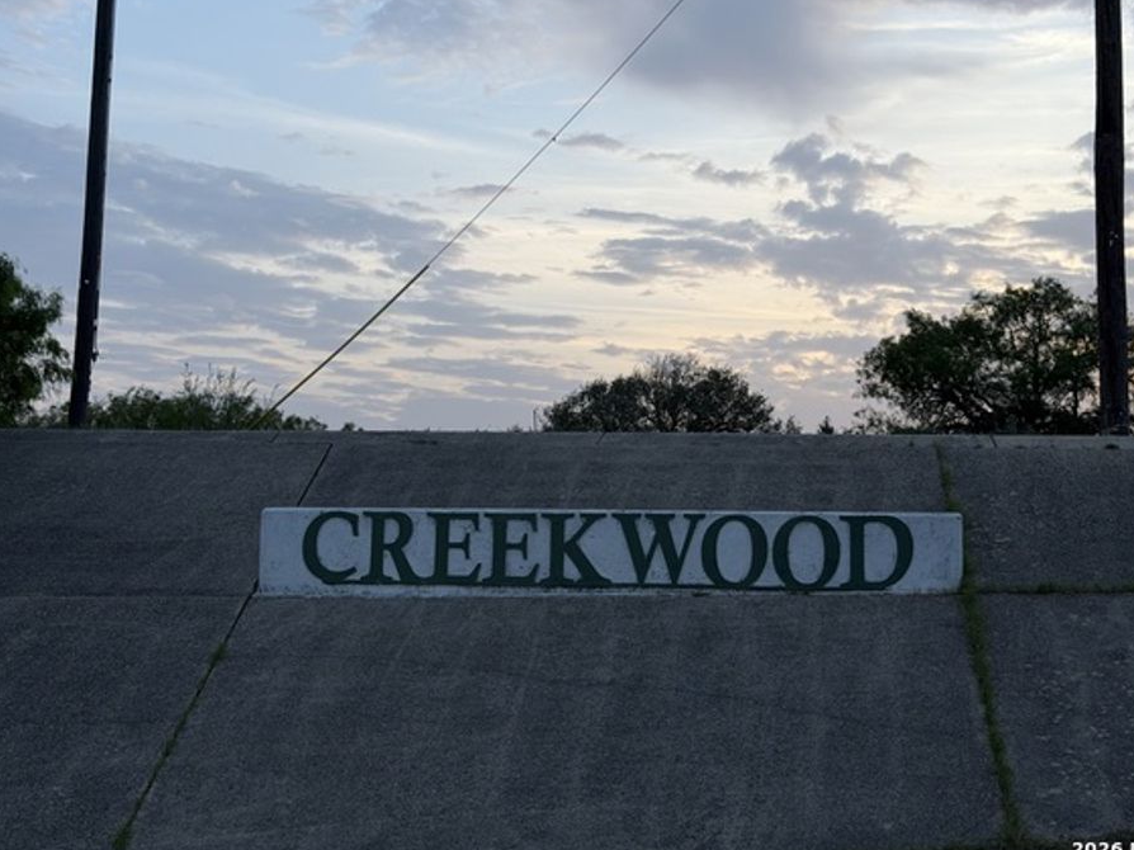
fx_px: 1801
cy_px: 373
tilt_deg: +5.6
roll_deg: -1.2
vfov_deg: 26.5
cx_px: 583
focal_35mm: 55
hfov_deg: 34.9
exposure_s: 1/828
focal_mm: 6.76
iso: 64
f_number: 1.78
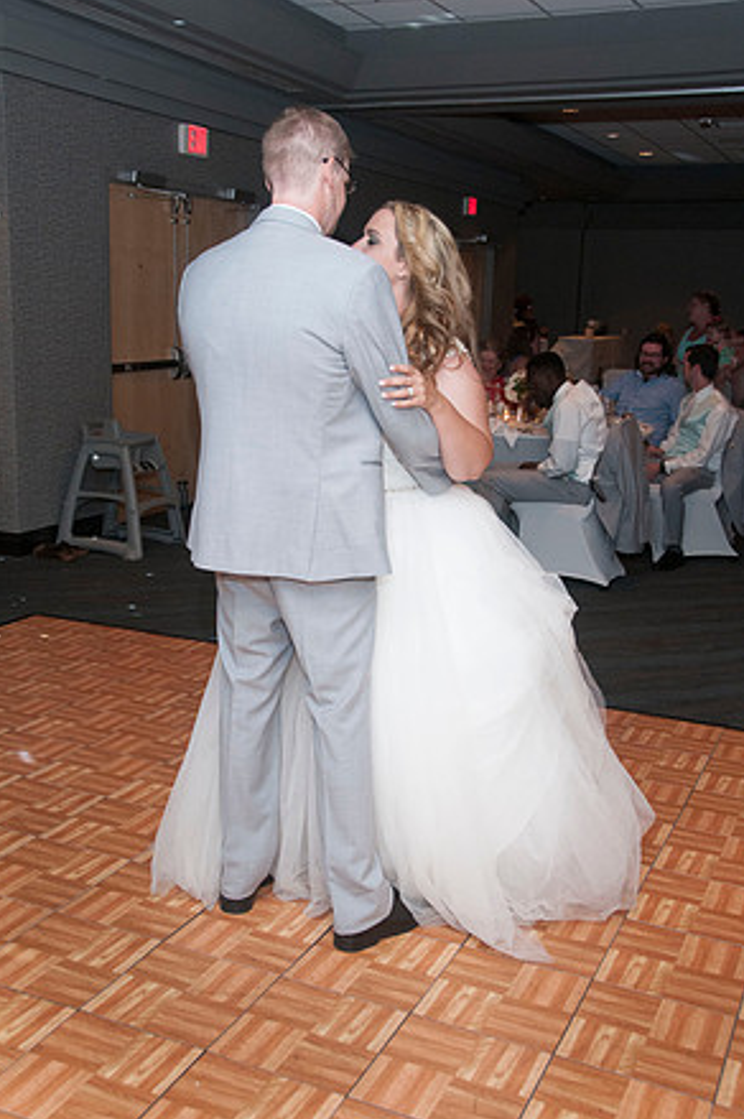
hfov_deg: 33.4
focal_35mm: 40
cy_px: 553
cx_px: 368
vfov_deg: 48.5
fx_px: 1242
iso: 800
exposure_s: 1/60
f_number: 5.6
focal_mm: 26
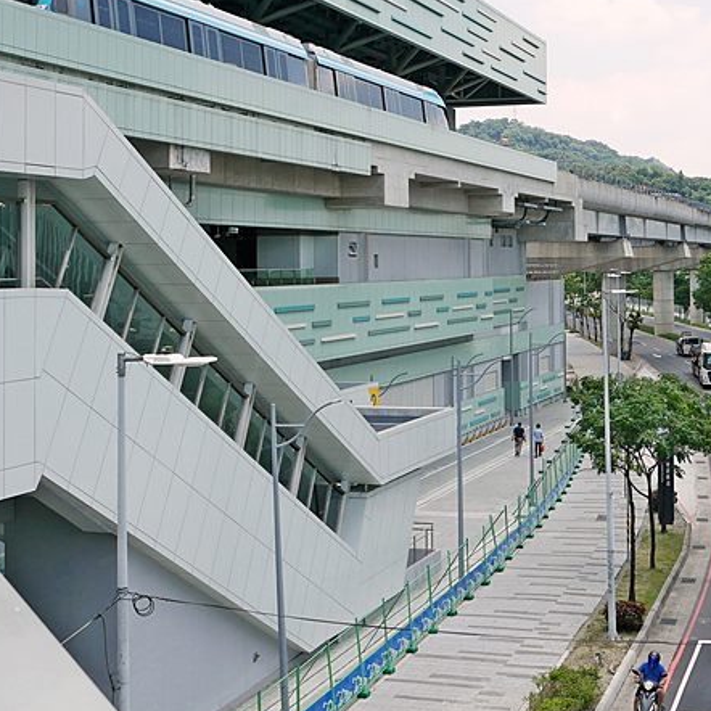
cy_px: 200
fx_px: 1301
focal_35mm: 56
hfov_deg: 30.1
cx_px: 526
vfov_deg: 30.2
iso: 200
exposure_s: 1/1300
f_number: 4.5
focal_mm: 14
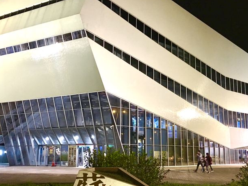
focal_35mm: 38
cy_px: 117
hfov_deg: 49.0
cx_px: 127
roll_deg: -0.3
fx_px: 272
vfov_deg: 37.5
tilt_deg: +9.0
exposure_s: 1/10
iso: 100
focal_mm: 4.15
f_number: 2.2
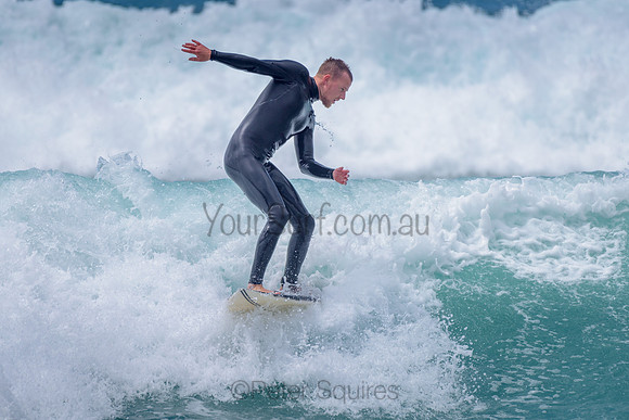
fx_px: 10735
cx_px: 278
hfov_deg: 3.4
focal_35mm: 614
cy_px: 209
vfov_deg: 2.2
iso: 125
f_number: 5.6
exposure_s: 1/2000
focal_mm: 500
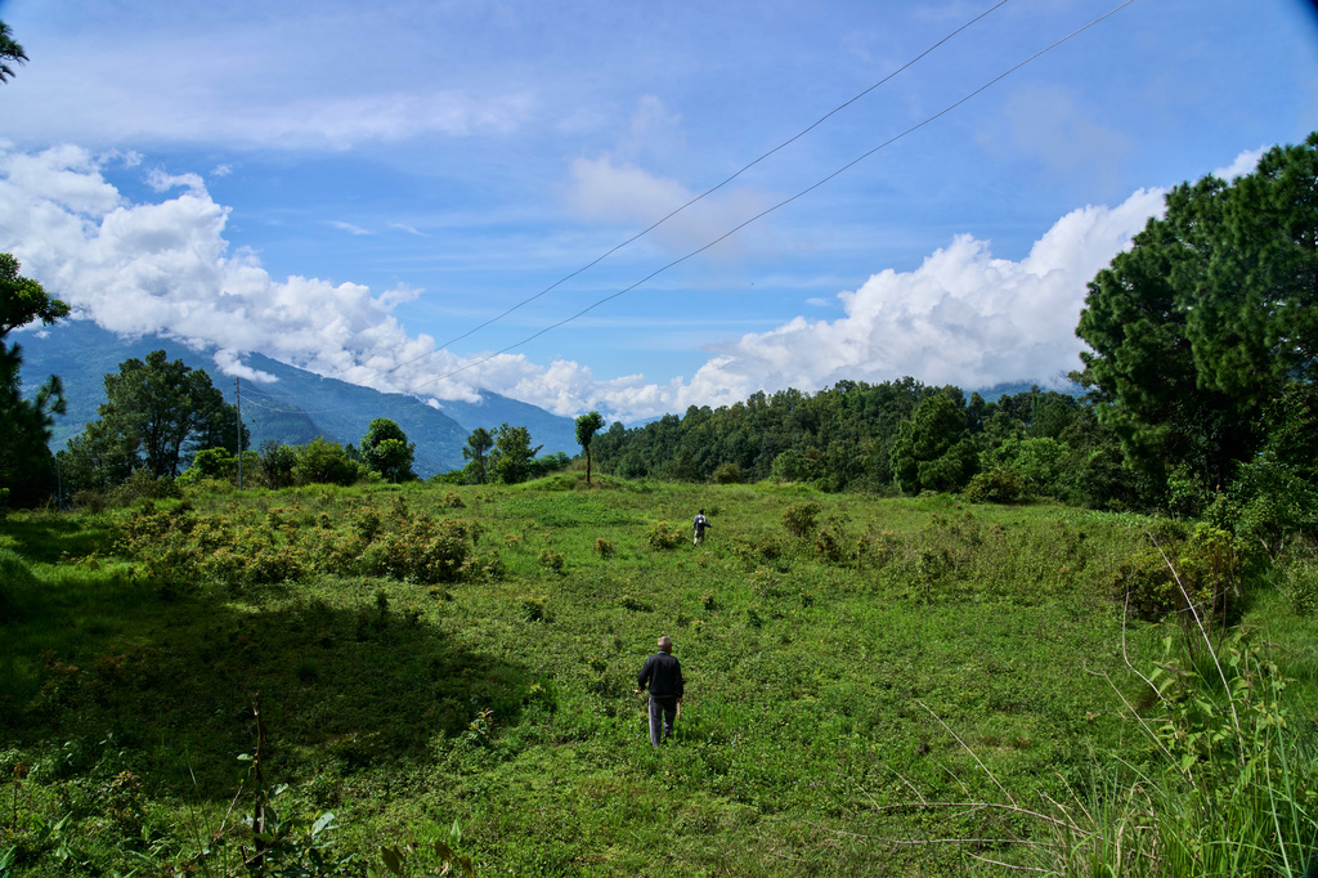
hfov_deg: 69.4
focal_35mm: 26
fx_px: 952
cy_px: 439
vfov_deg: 49.5
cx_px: 659
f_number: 14
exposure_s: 1/250
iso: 320
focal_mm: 26
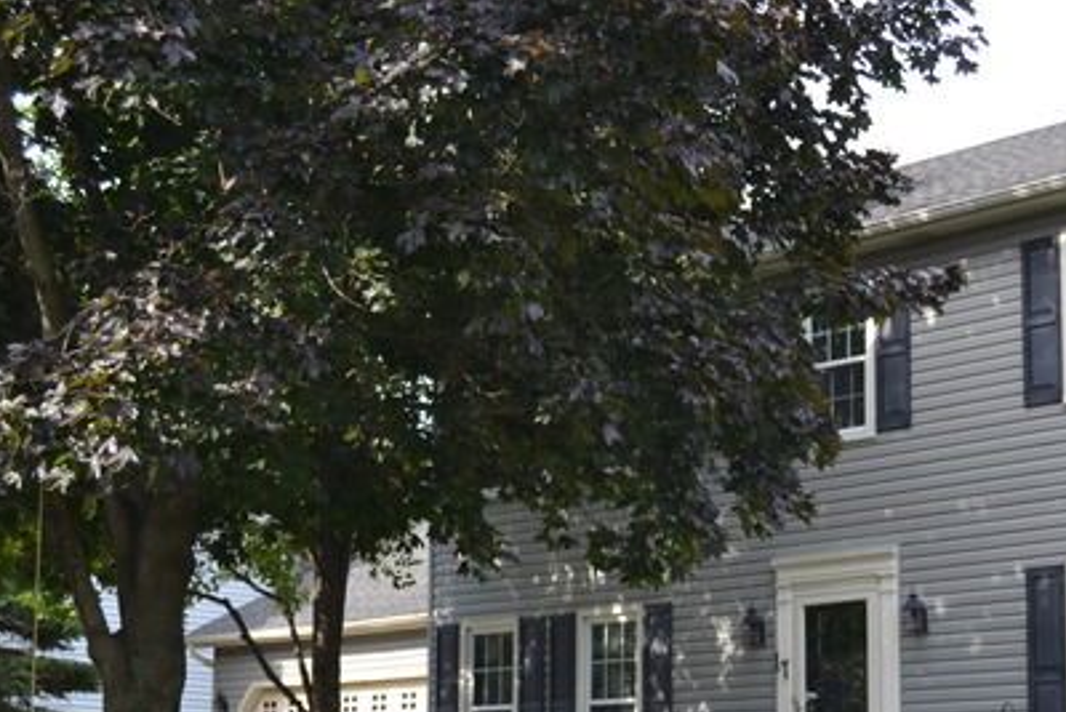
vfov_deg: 18.8
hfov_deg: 27.9
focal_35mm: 72
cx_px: 714
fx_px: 2133
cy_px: 524
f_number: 5.6
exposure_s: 1/125
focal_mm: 30
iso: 100
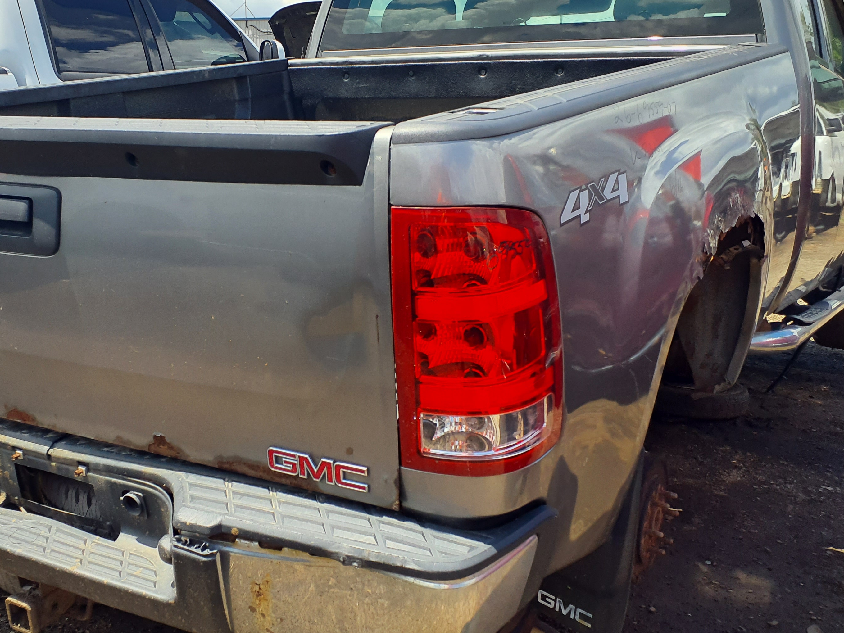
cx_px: 302
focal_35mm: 41
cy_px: 305
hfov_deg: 45.3
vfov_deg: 35.1
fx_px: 1000
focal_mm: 3.58
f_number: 1.9
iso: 40
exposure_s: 1/1064
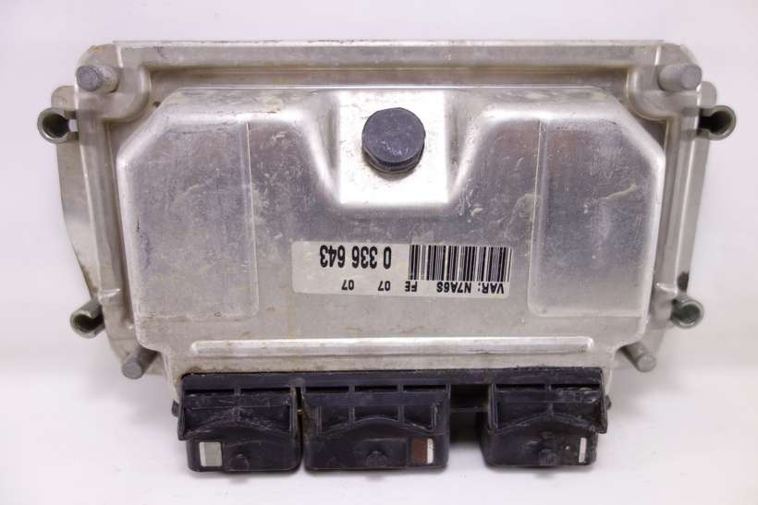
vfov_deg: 46.4
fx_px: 590
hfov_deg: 65.5
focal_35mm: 28
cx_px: 379
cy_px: 252
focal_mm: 10.4
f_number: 2
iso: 125
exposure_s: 1/100
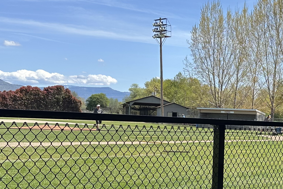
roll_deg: -3.0
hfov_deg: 29.5
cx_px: 262
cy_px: 162
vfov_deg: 20.6
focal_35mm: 65
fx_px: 511
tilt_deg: -4.6
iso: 80
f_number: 1.78
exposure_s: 1/2967
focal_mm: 6.86
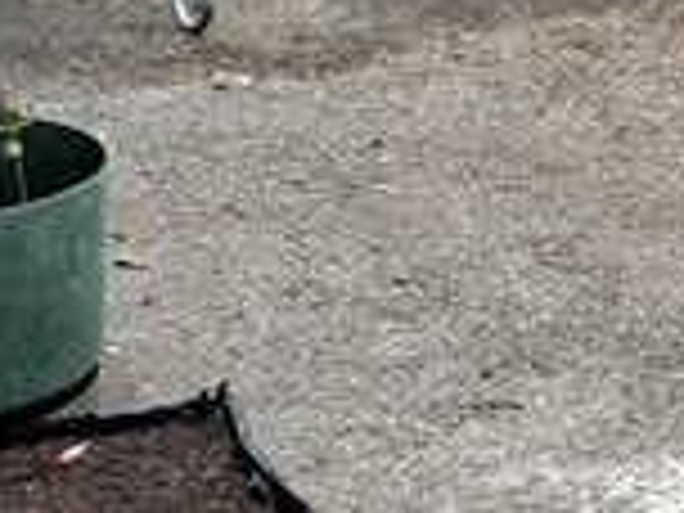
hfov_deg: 11.0
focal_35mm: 175
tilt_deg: -15.8
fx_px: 3458
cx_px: 891
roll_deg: -0.1
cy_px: -54
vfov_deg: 8.4
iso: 50
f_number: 1.6
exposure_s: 1/880
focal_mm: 5.96
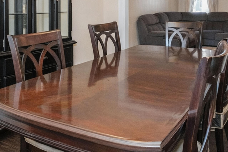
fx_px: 241
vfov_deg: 33.7
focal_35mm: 38
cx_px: 118
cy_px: 24
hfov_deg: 50.7
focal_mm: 10
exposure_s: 1/60
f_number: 8
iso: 2000
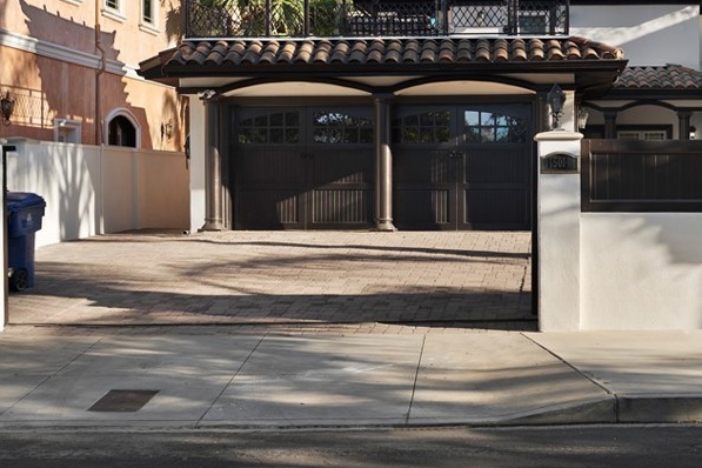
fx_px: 1170
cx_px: 566
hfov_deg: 32.5
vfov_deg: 22.5
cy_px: 161
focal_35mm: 60
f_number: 8
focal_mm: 35
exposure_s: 1/30
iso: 80
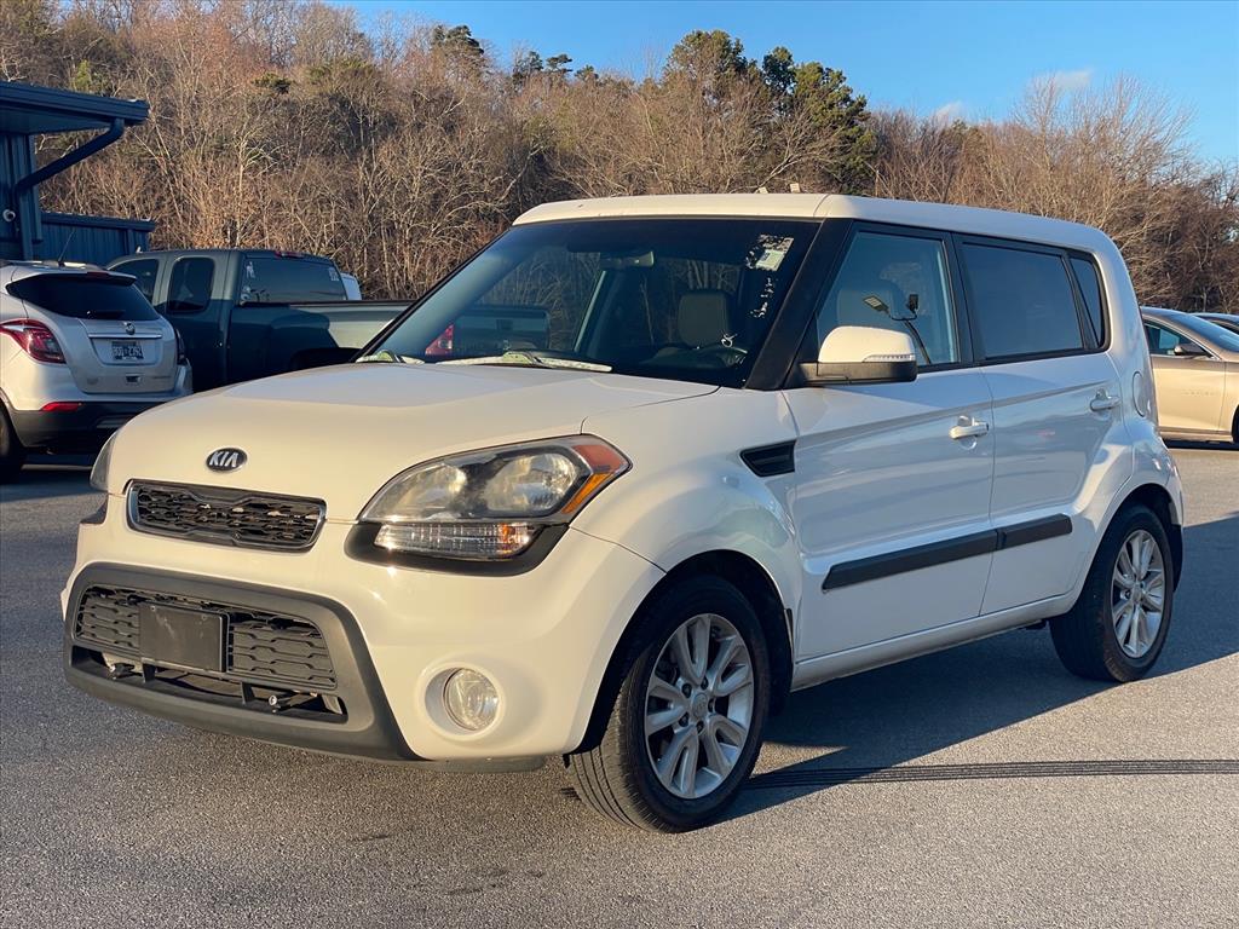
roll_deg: +3.7
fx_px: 1861
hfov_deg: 36.8
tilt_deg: -2.5
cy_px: 464
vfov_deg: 28.0
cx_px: 620
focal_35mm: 52
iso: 25
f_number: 2
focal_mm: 6
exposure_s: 1/786
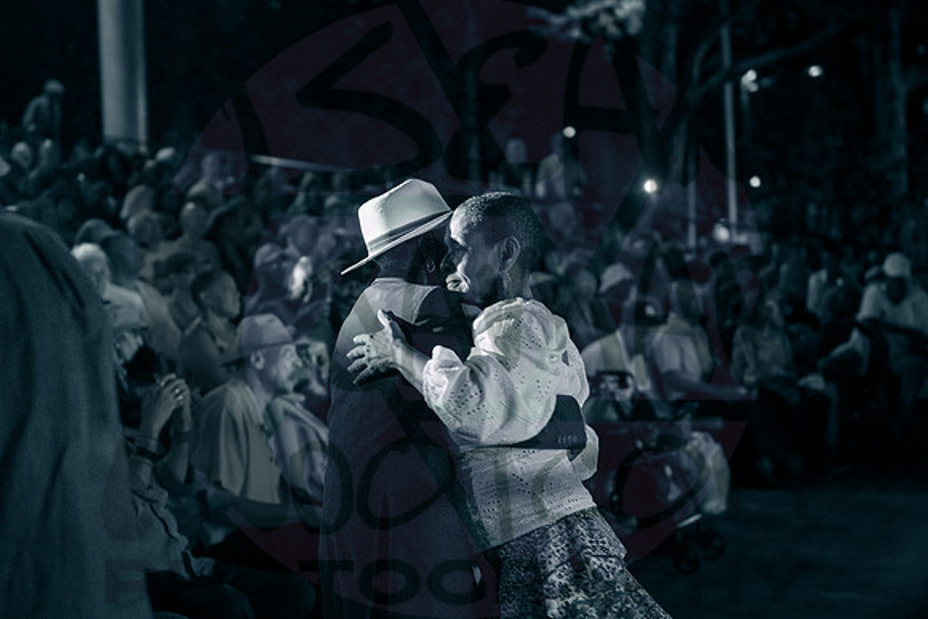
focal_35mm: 88
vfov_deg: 15.6
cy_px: 324
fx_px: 2265
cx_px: 430
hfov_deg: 23.1
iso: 10000
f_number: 3.2
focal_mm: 70
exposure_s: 1/160
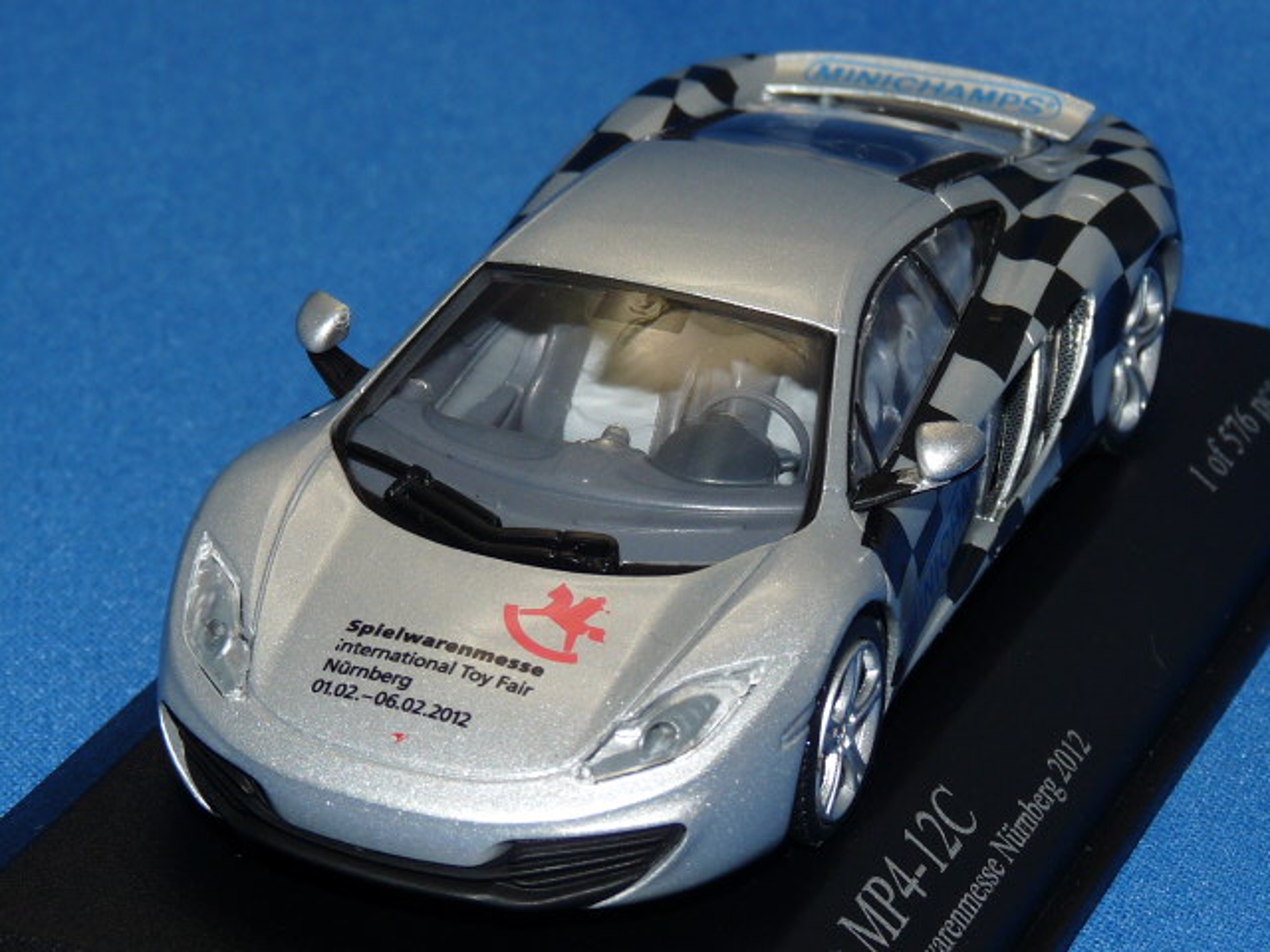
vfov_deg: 11.6
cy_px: 476
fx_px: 4696
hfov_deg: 15.4
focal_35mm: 128
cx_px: 635
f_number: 4
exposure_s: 1/80
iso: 100
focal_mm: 12.8
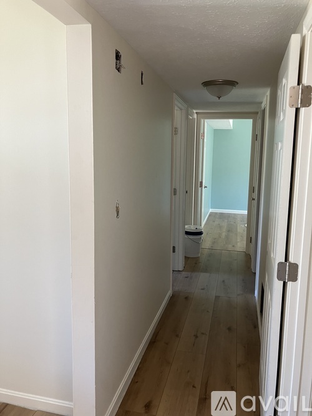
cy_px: 208
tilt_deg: -7.5
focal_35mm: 28
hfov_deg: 49.7
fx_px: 337
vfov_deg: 63.5
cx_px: 156
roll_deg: +0.1
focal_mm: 3.99
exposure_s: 1/60
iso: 125
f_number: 1.8
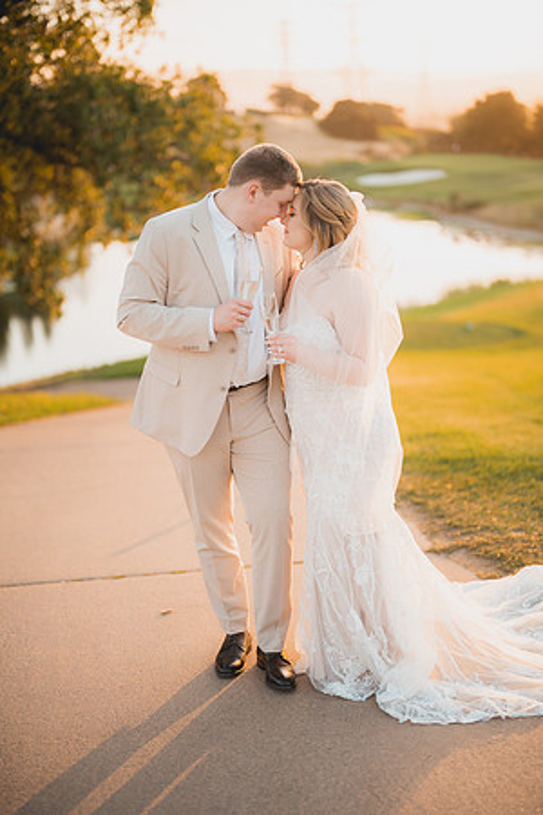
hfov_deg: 27.0
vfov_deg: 39.6
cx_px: 272
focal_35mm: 50
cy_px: 408
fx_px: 1131
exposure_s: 1/500
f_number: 1.2
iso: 125
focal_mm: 50
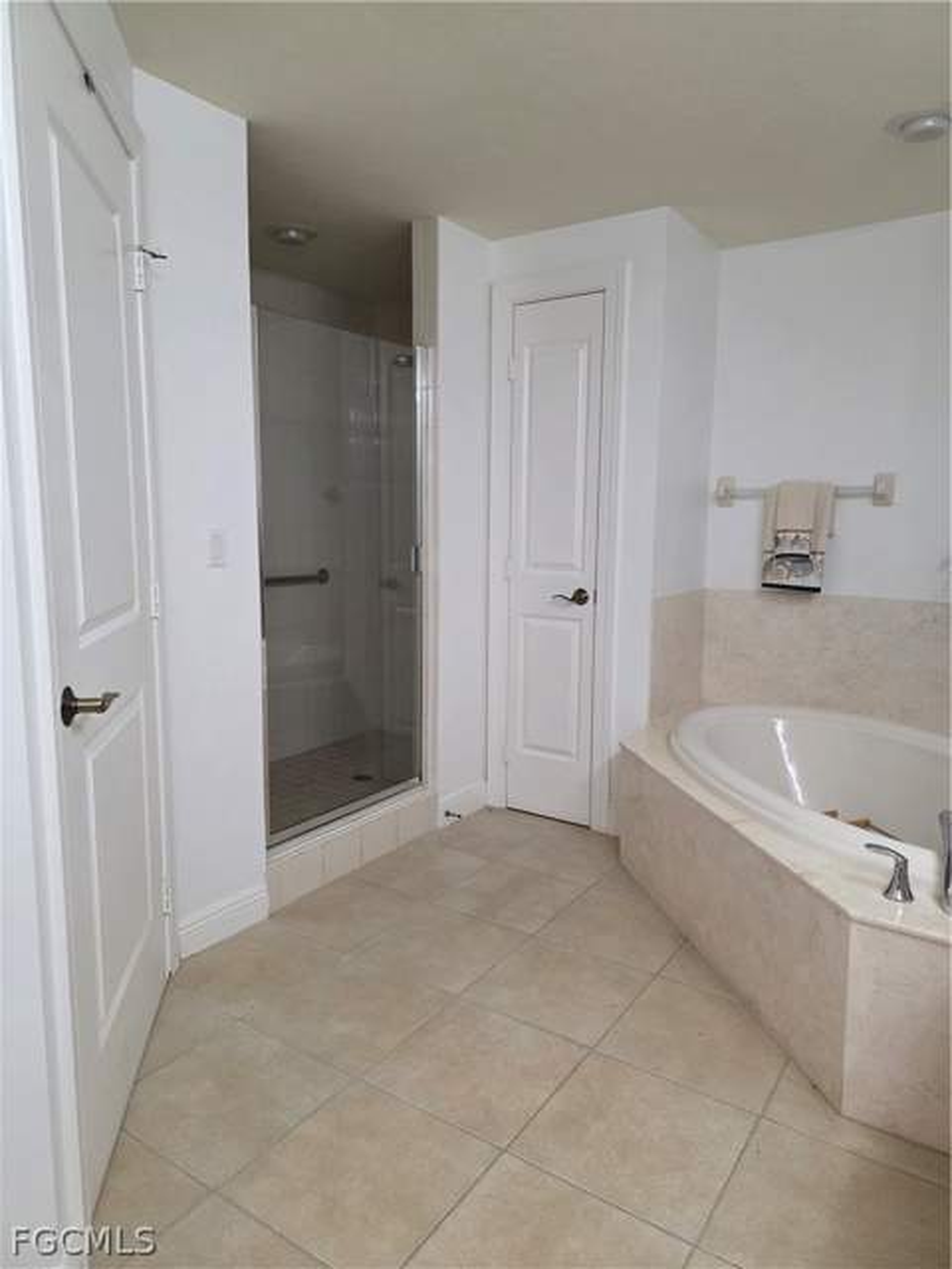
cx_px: 476
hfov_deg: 58.9
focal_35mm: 23
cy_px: 634
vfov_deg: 73.9
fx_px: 843
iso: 500
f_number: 1.7
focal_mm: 6.3
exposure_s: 1/120
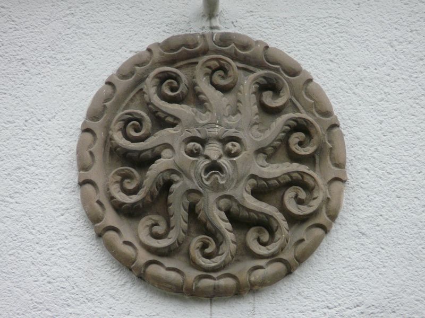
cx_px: 212
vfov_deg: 3.4
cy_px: 159
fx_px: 5427
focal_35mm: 442
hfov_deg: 4.5
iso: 200
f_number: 4
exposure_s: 1/400
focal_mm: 72.6
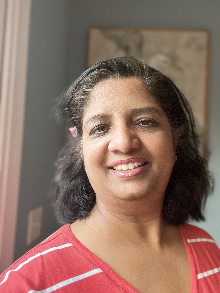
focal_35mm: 30
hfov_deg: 46.8
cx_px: 110
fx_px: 254
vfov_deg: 60.0
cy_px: 146
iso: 320
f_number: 2.2
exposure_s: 1/40
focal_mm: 2.71
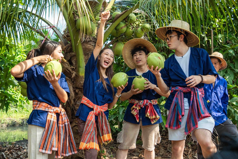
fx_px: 238
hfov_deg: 53.1
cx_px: 119
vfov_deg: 36.9
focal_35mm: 36
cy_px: 80
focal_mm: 24
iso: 640
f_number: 4
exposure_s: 1/3200
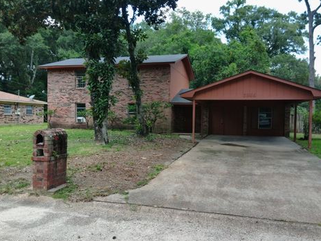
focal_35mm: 28
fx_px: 260
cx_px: 170
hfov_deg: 63.4
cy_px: 126
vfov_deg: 49.7
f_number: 2
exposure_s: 1/214
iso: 100
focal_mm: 3
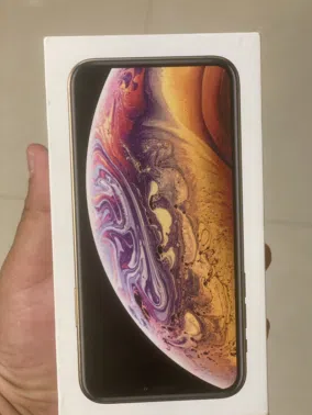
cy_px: 217
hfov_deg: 26.6
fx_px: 660
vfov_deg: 34.9
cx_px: 164
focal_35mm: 55
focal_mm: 6
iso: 200
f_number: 2
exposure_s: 1/100
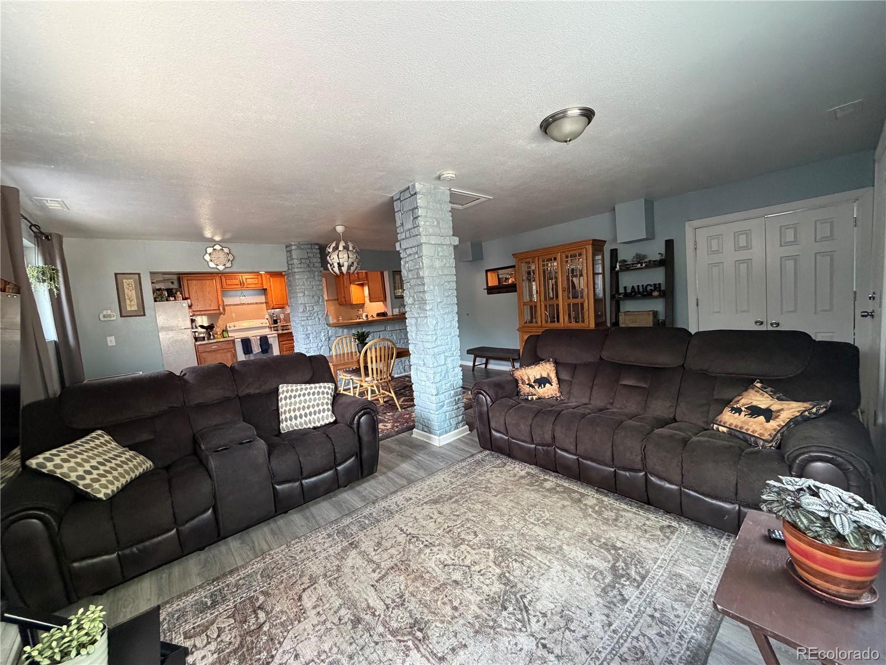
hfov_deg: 102.1
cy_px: 332
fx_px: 358
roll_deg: +4.7
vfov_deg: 85.7
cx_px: 443
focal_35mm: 14
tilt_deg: -5.3
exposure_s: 1/60
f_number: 2.2
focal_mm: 2.22
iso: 400
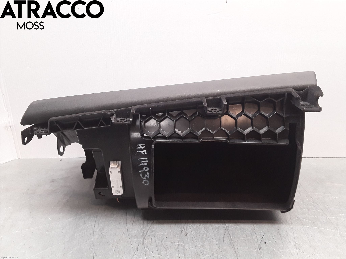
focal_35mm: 28
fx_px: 280
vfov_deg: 49.7
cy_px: 130
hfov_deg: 63.4
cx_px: 173
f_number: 1.9
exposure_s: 1/50
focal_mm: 2.91
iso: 80
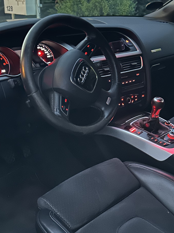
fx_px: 355
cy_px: 117
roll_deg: -2.4
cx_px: 130
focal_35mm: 53
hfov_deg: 27.2
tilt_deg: -19.9
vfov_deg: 36.2
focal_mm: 6.86
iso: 4000
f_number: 1.78
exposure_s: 1/5
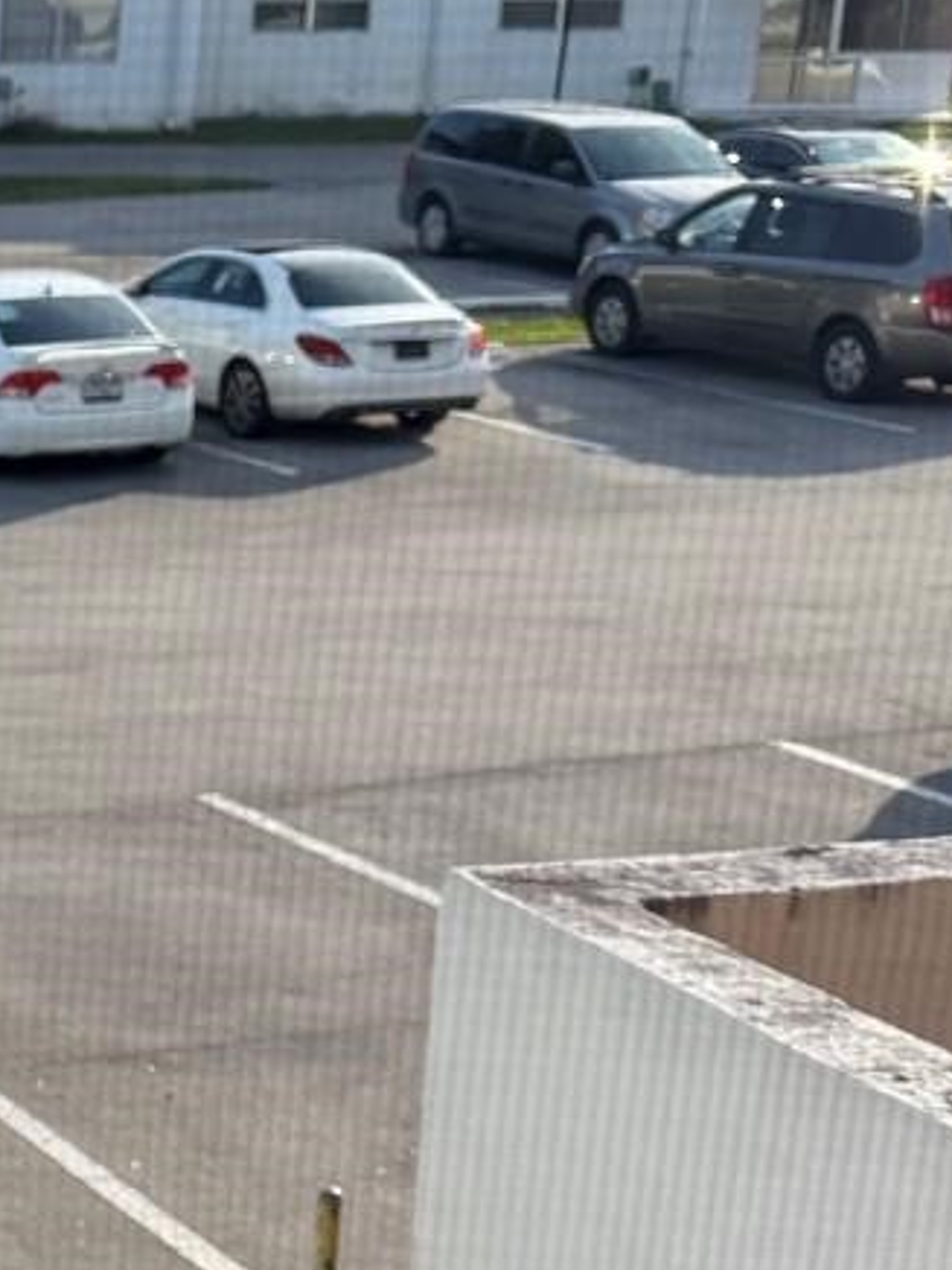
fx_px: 3227
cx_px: -777
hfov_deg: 14.6
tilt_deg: -18.3
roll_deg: +1.1
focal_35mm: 88
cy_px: 932
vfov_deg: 22.1
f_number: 1.78
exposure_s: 1/2907
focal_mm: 6.76
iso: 100
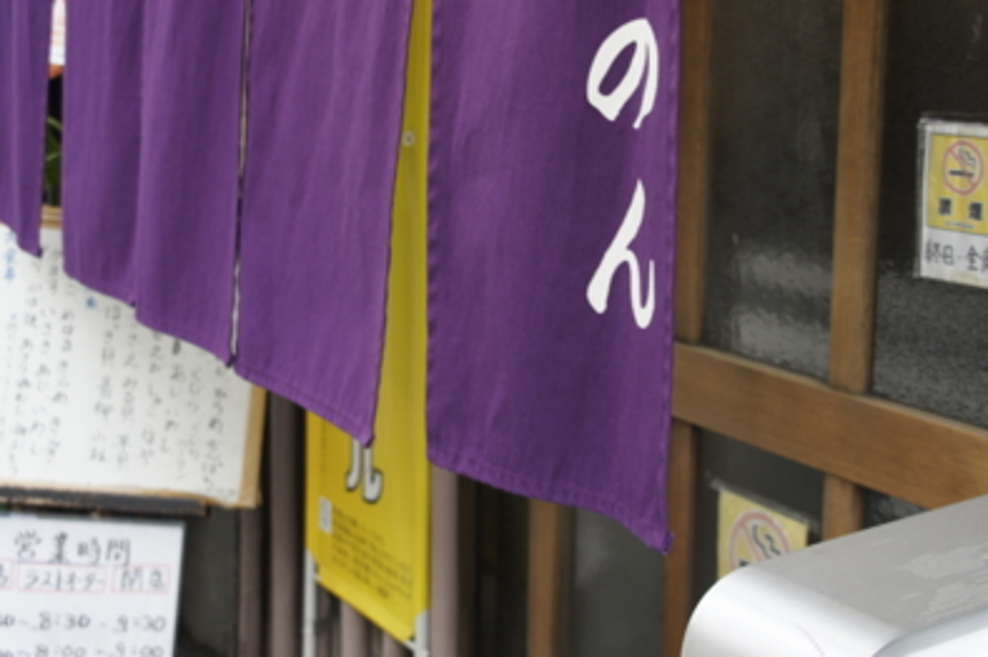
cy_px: 247
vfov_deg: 21.2
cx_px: 411
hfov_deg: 31.4
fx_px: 1755
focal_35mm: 64
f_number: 4.5
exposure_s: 1/50
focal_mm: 28
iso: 200
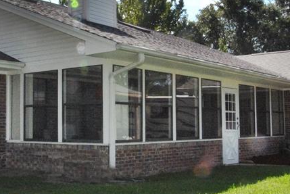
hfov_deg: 35.1
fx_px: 452
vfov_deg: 24.2
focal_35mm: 56
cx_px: 84
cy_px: 90
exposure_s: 1/200
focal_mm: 10
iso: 400
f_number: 16
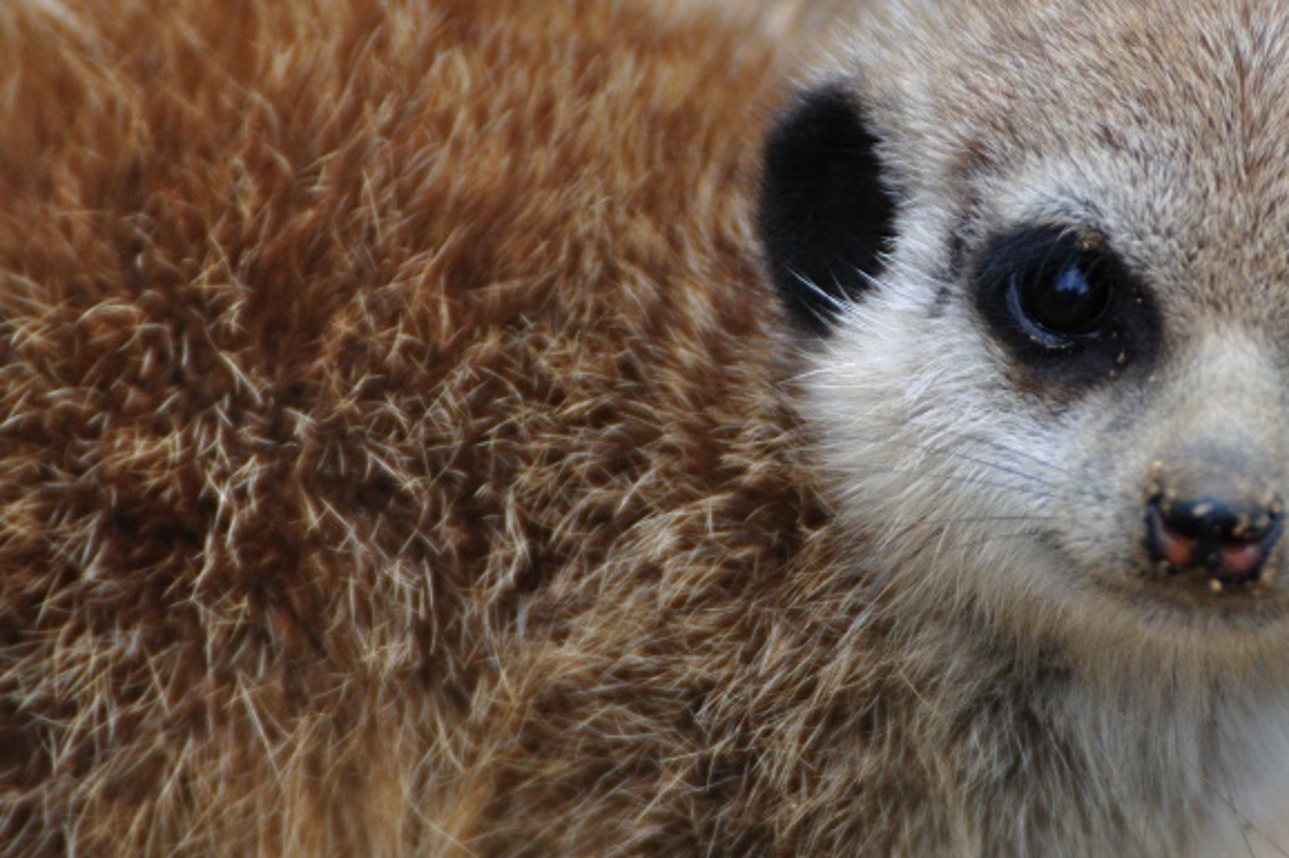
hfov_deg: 2.6
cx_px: 986
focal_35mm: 796
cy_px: 394
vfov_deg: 1.7
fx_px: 28491
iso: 500
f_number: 5.6
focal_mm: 300
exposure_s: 1/400
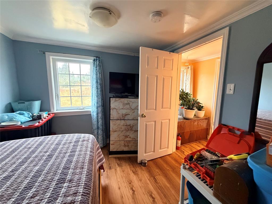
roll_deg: -0.1
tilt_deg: -6.5
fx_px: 110
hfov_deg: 102.1
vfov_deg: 85.7
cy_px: 102
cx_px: 136
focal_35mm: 14
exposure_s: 1/60
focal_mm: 2.22
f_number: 2.2
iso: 800
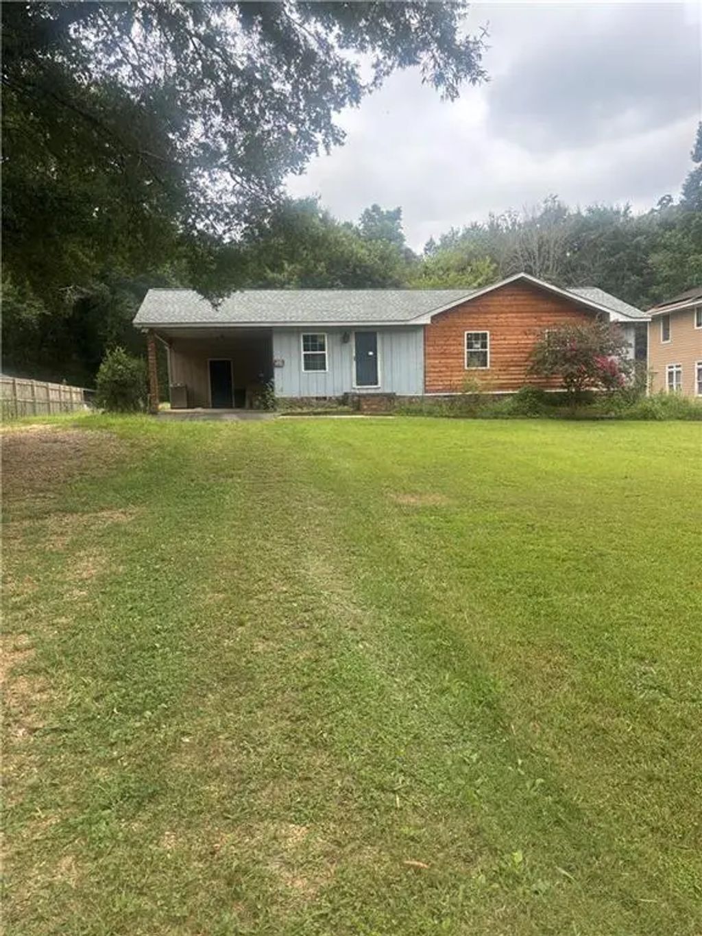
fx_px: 703
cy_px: 468
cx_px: 351
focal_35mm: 26
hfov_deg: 53.1
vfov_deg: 67.3
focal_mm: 5.96
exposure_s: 1/742
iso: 50
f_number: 1.6
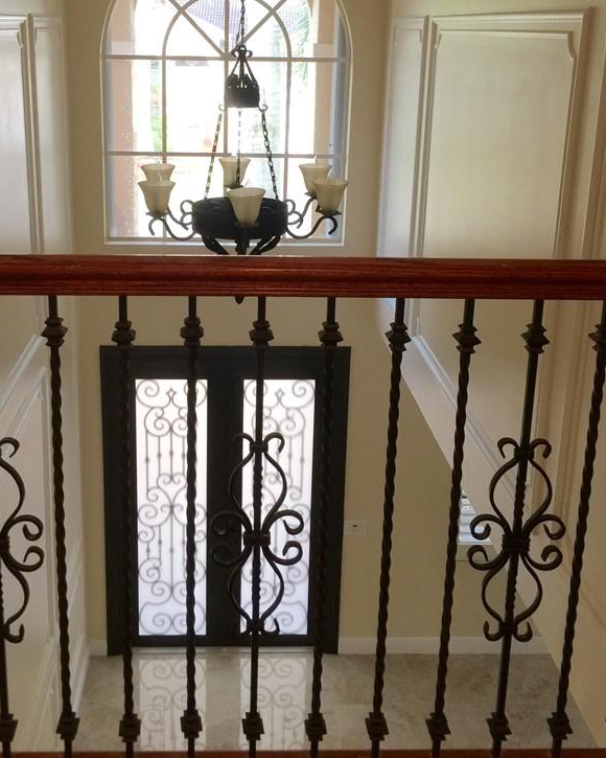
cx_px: 239
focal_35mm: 40
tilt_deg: -14.9
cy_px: 284
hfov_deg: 37.2
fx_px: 897
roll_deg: -0.6
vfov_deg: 45.4
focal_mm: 4.15
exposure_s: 1/30
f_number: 2.2
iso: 32
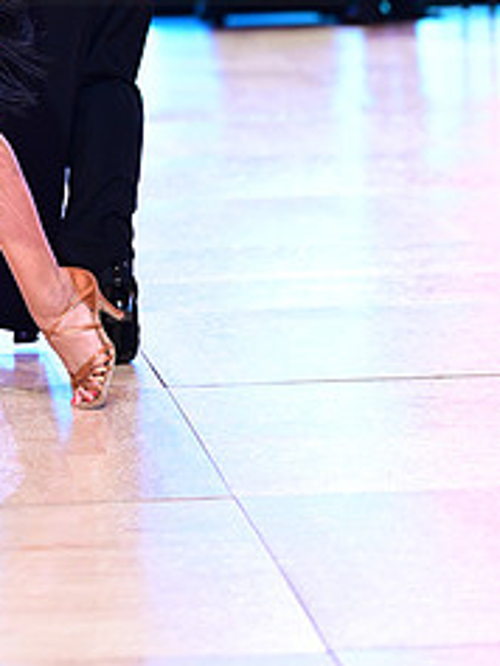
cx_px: -39
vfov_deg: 8.2
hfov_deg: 6.2
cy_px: -87
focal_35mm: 240
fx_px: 4618
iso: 2000
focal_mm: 102
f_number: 2.8
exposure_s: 1/500
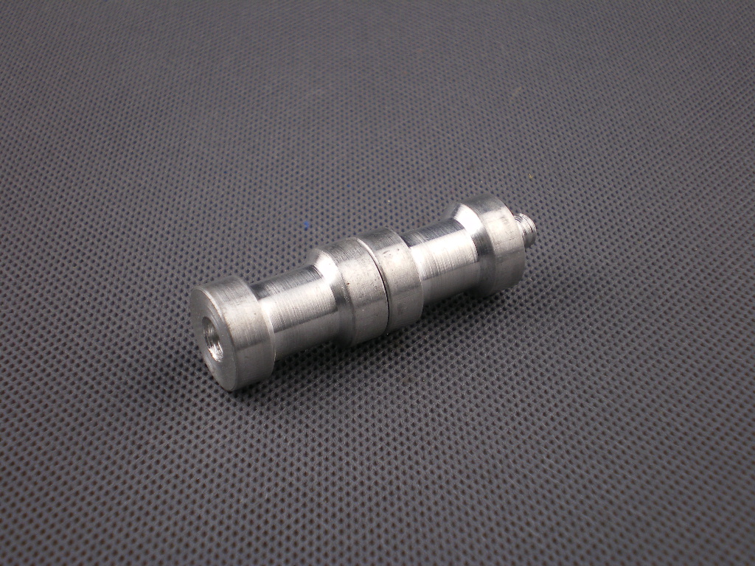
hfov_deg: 34.3
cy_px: 283
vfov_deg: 26.1
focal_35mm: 56
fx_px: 1221
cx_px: 378
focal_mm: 9.3
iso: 64
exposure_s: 1/100
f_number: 3.9
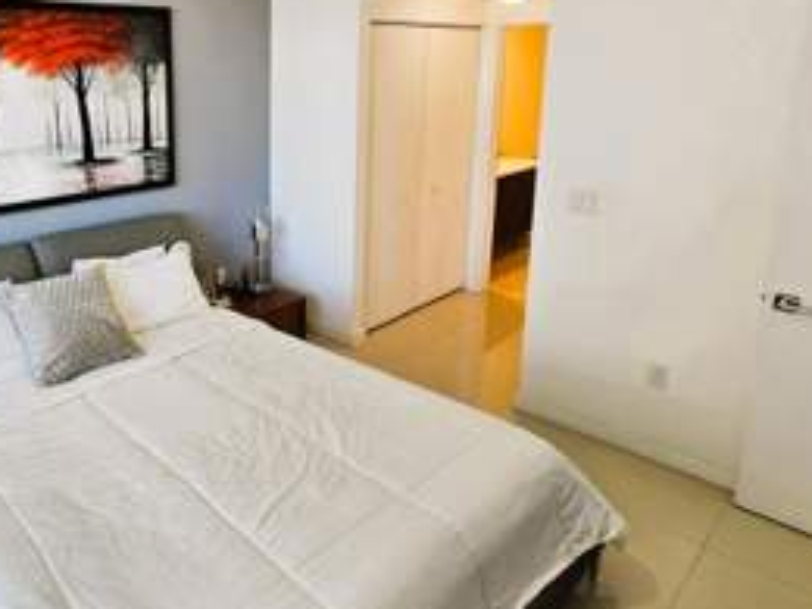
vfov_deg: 55.4
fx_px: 563
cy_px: 194
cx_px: 156
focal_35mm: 24
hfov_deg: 64.9
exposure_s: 1/60
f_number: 2.2
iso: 64
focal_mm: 2.2
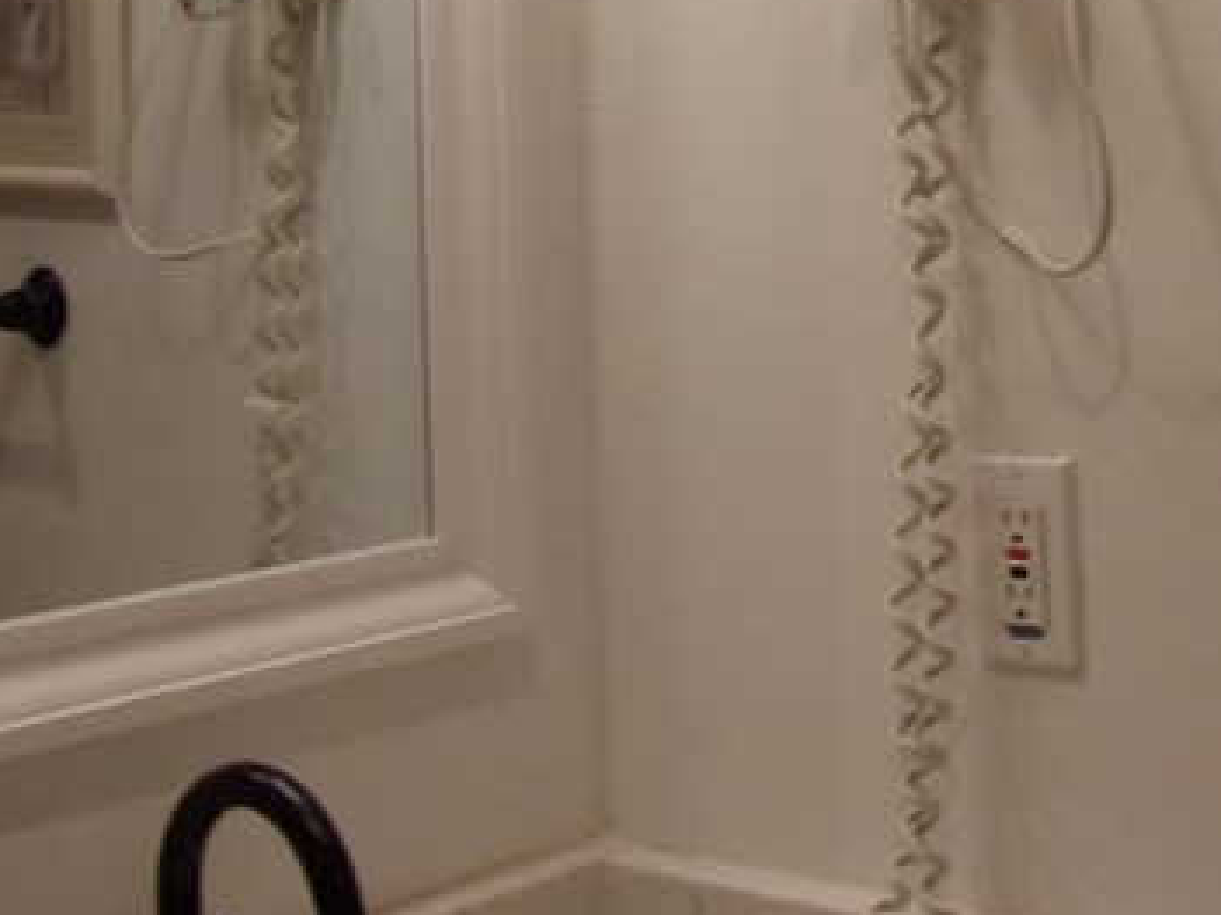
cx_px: 1106
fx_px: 2468
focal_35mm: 70
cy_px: -52
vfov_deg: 20.2
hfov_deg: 26.8
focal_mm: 4.3
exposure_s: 1/34
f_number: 3.3
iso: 123
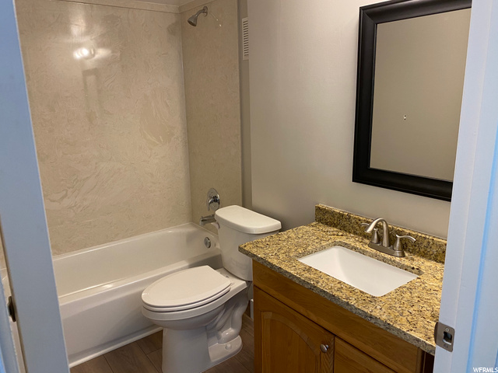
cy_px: 186
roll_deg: +1.4
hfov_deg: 67.3
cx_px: 249
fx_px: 374
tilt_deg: -13.0
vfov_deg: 53.1
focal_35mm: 26
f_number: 1.8
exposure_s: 1/60
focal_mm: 4.25
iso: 160
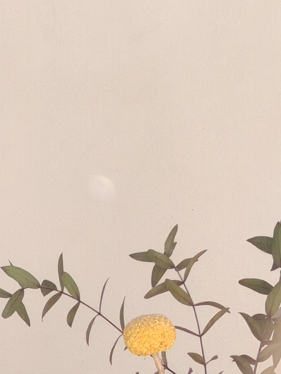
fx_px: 2304
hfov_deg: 6.9
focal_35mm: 213
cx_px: -167
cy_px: 629
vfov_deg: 9.0
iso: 100
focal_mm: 5.52
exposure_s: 1/100
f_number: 1.95
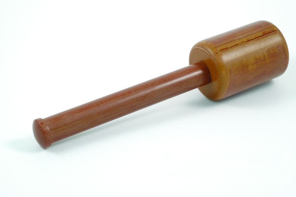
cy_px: 98
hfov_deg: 22.6
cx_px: 148
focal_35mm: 90
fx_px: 739
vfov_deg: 15.2
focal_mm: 60
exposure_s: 1/160
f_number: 10
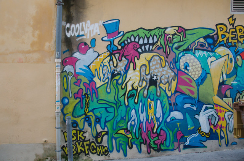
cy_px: 80
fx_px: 223
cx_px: 122
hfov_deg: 57.3
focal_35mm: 33
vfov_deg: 39.8
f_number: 5
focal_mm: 22
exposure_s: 1/100
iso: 400
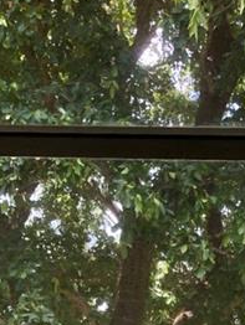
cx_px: 169
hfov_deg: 18.0
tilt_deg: -3.2
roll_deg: -2.8
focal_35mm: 82
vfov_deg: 21.1
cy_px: 448
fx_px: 773
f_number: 1.8
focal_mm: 3.99
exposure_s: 1/120
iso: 32
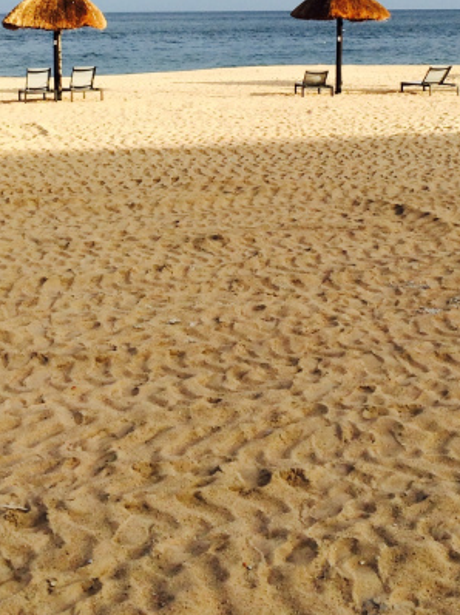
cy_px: -22
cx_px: 232
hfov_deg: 22.2
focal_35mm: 66
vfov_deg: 27.4
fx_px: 1171
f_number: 2.2
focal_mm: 4.12
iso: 32
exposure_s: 1/1466
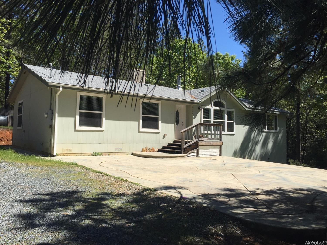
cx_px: 164
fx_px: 274
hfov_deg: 61.7
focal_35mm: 29
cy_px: 122
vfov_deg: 48.2
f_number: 2.2
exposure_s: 1/2198
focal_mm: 4.15
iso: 32
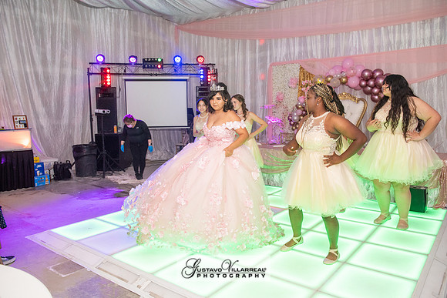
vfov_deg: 46.4
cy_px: 149
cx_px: 224
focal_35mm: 28
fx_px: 348
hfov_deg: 65.5
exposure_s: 1/160
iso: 1250
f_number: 4
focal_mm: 28
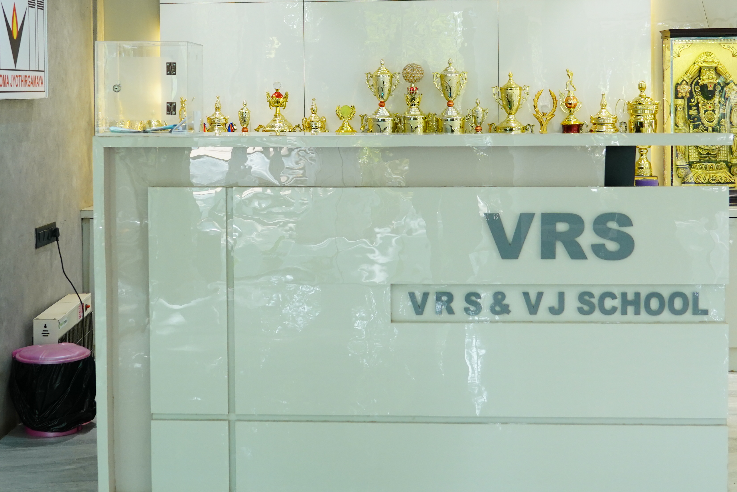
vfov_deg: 24.0
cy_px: 130
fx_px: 1147
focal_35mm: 56
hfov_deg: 35.6
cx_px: 350
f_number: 4
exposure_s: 1/100
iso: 800
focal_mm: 24
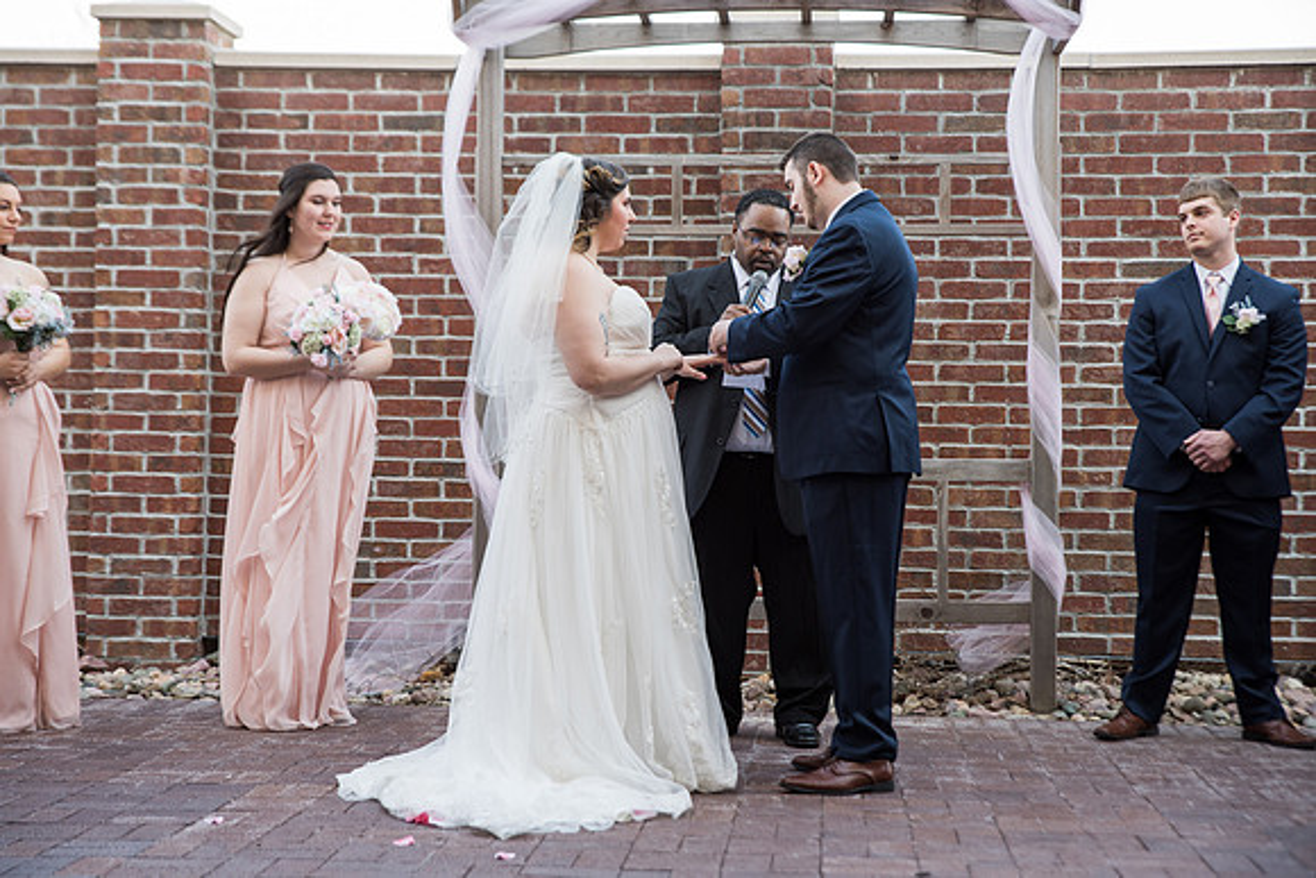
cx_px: 658
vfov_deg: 21.3
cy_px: 439
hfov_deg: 31.4
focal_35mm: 64
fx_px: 2338
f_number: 3.5
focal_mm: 62
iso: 250
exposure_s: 1/200
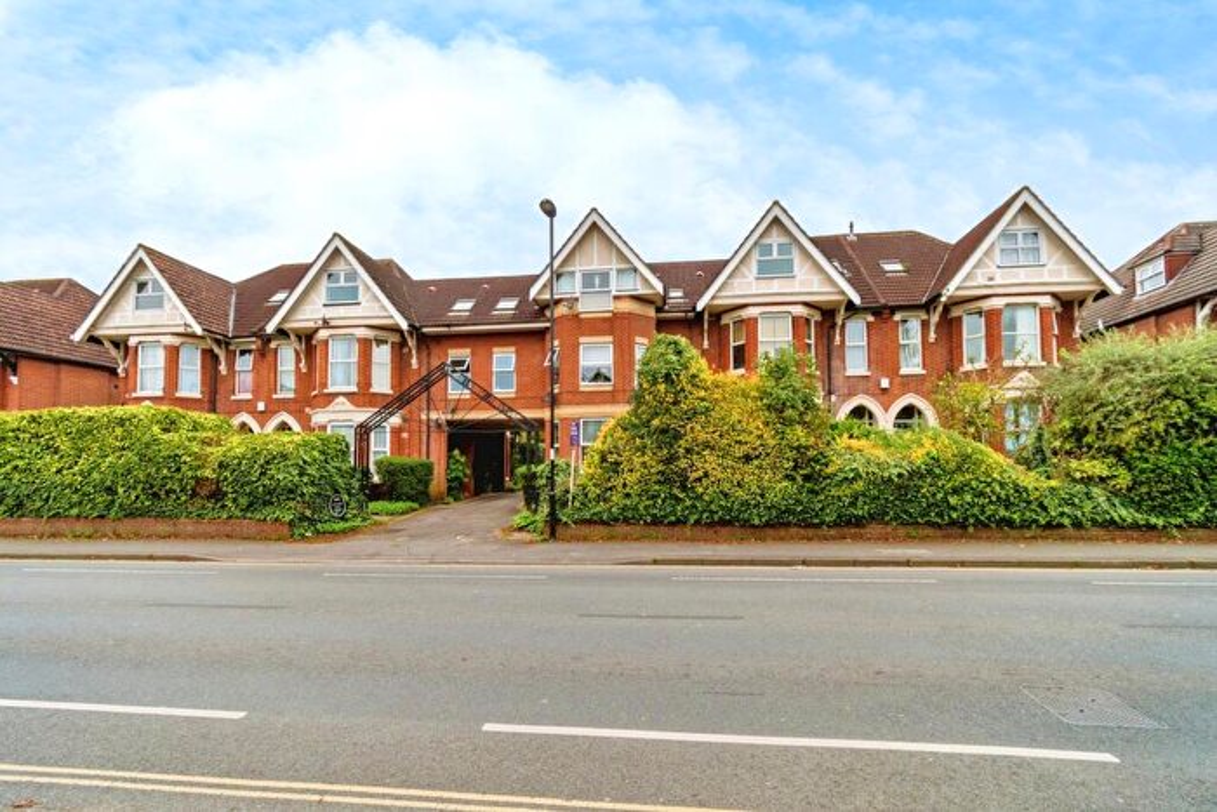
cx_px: 608
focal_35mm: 15
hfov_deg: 100.4
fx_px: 507
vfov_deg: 77.4
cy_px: 406
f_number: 7.1
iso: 400
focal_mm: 10
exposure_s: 1/500
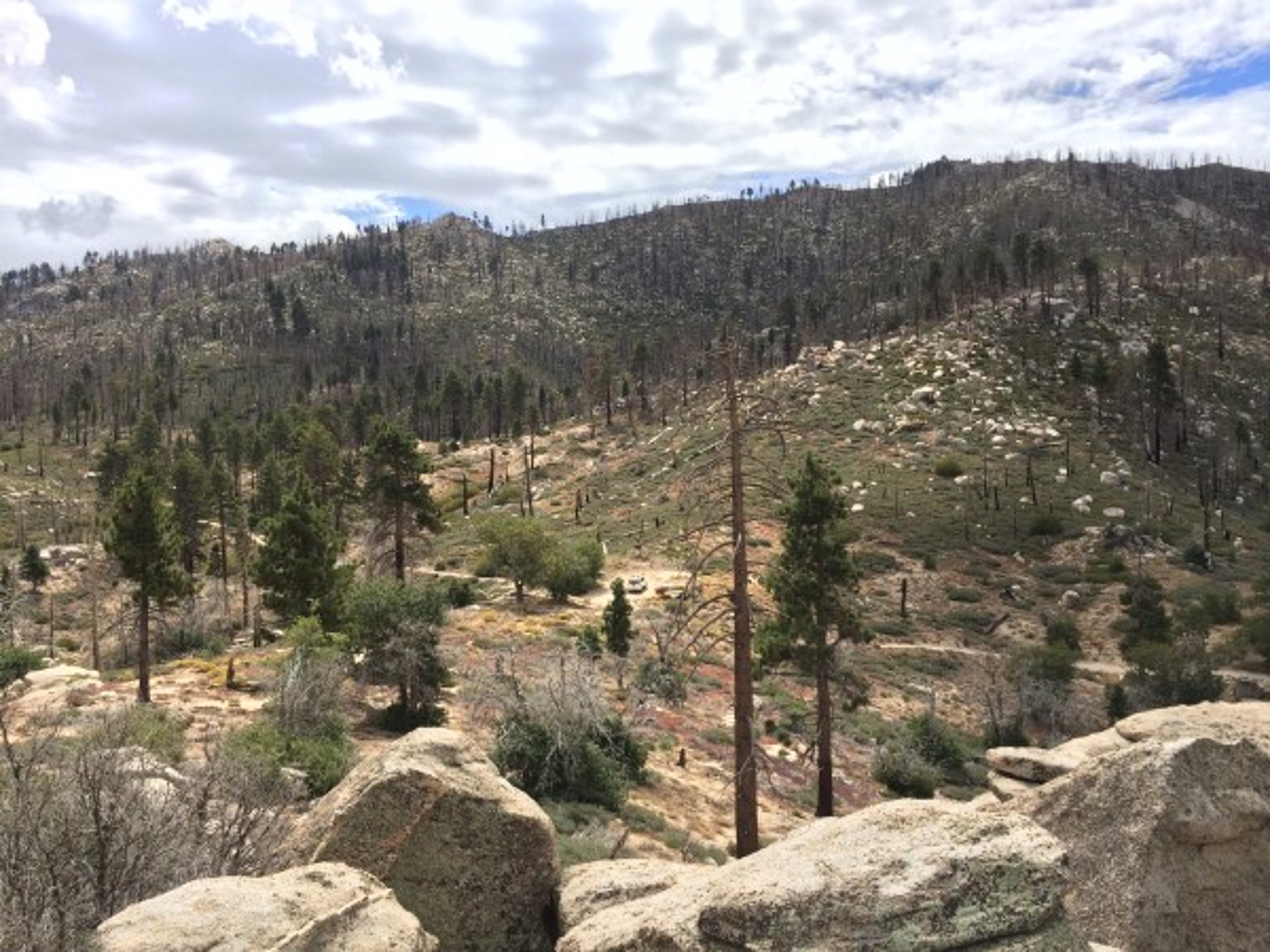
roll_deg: +1.5
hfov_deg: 61.7
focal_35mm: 29
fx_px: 1064
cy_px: 476
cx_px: 635
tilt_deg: -2.1
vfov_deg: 48.2
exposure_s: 1/2160
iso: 32
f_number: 2.2
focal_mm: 4.15
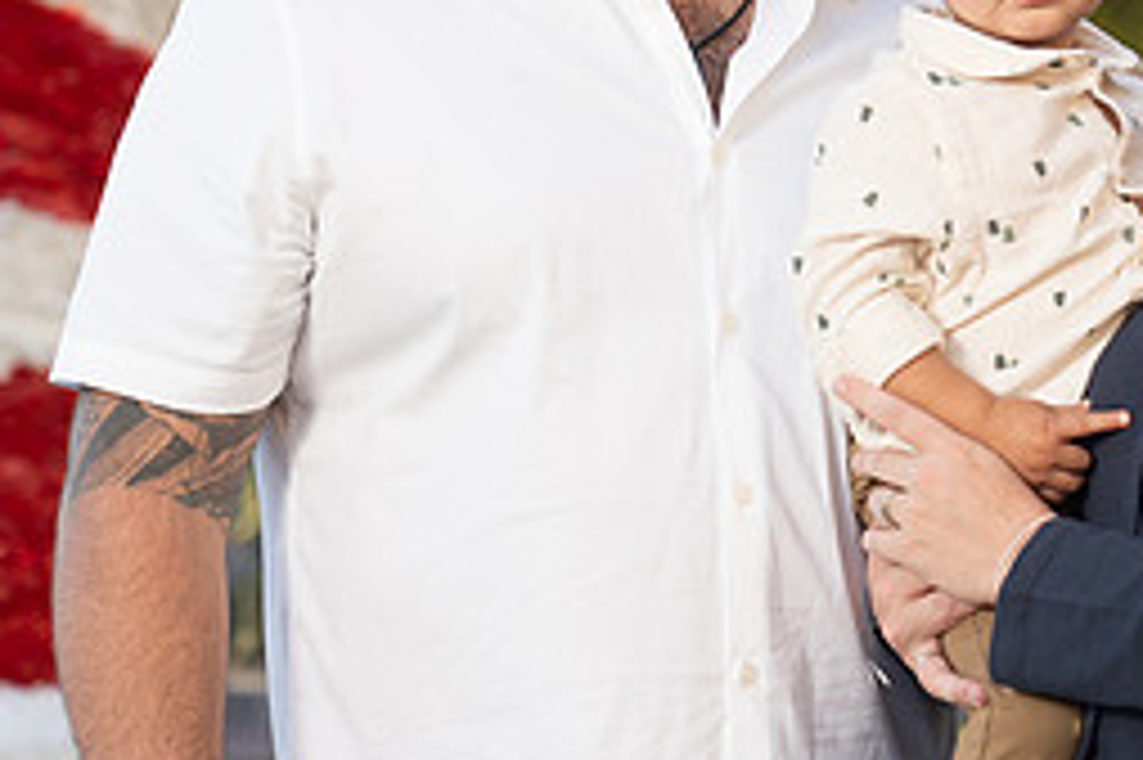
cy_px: -34
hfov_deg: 13.5
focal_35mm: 151
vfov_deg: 9.0
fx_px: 4791
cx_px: 1076
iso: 160
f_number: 4
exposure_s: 1/200
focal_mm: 66
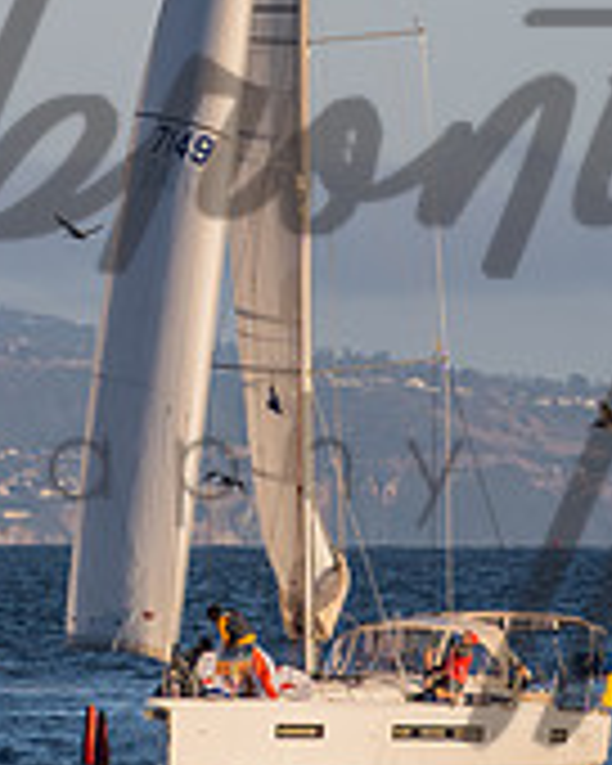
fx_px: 17275
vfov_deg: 2.5
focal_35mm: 763
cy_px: 21
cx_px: 14
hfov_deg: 2.0
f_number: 6.3
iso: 320
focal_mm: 200
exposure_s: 1/1250
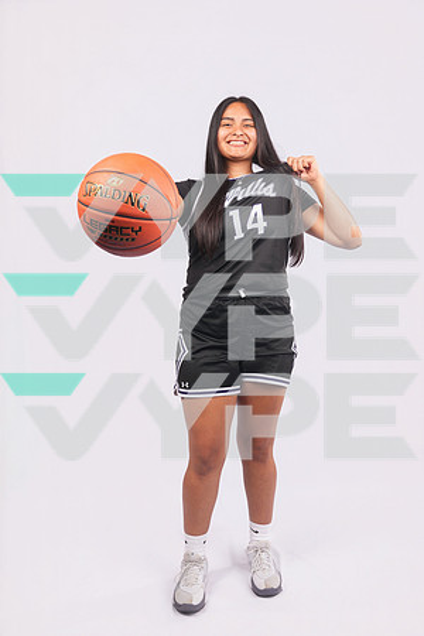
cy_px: 318
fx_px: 583
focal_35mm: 33
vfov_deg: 57.2
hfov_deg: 40.0
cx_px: 212
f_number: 7.1
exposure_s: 1/200
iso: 160
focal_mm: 33
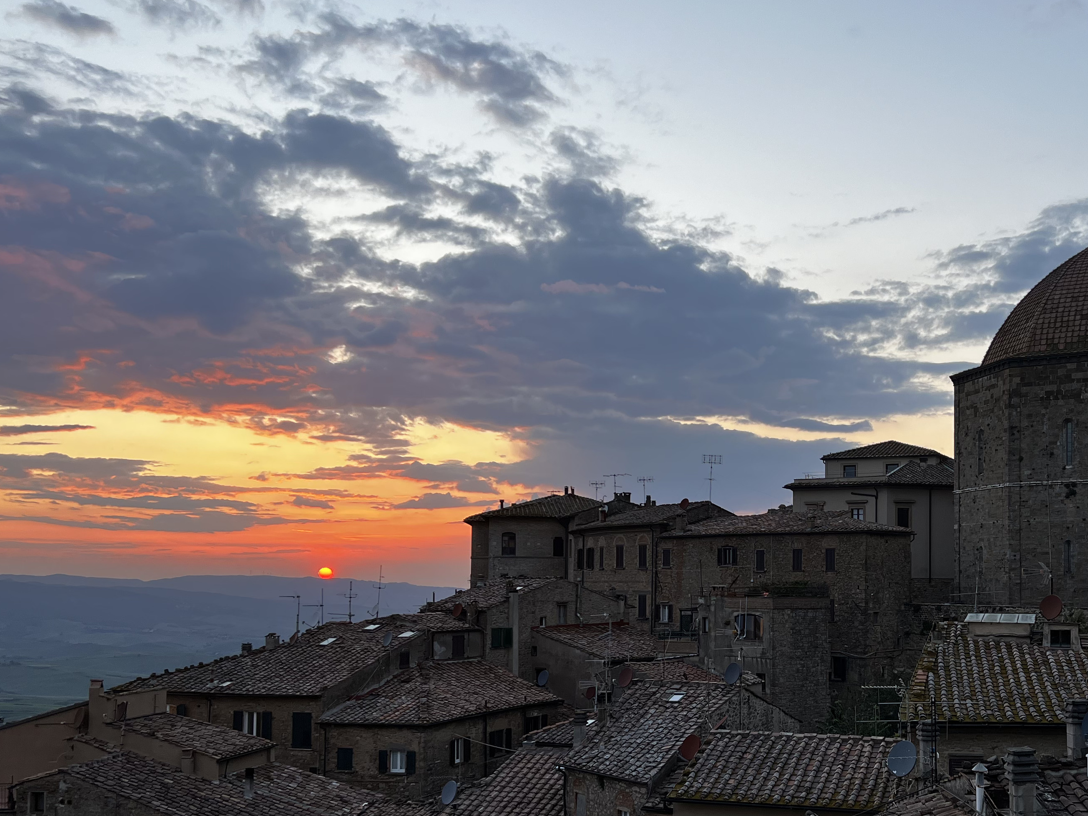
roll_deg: -0.6
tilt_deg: +1.4
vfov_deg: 35.6
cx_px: 778
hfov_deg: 45.6
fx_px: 1257
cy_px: 539
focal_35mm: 40
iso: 40
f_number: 1.5
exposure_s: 1/260
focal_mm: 5.7
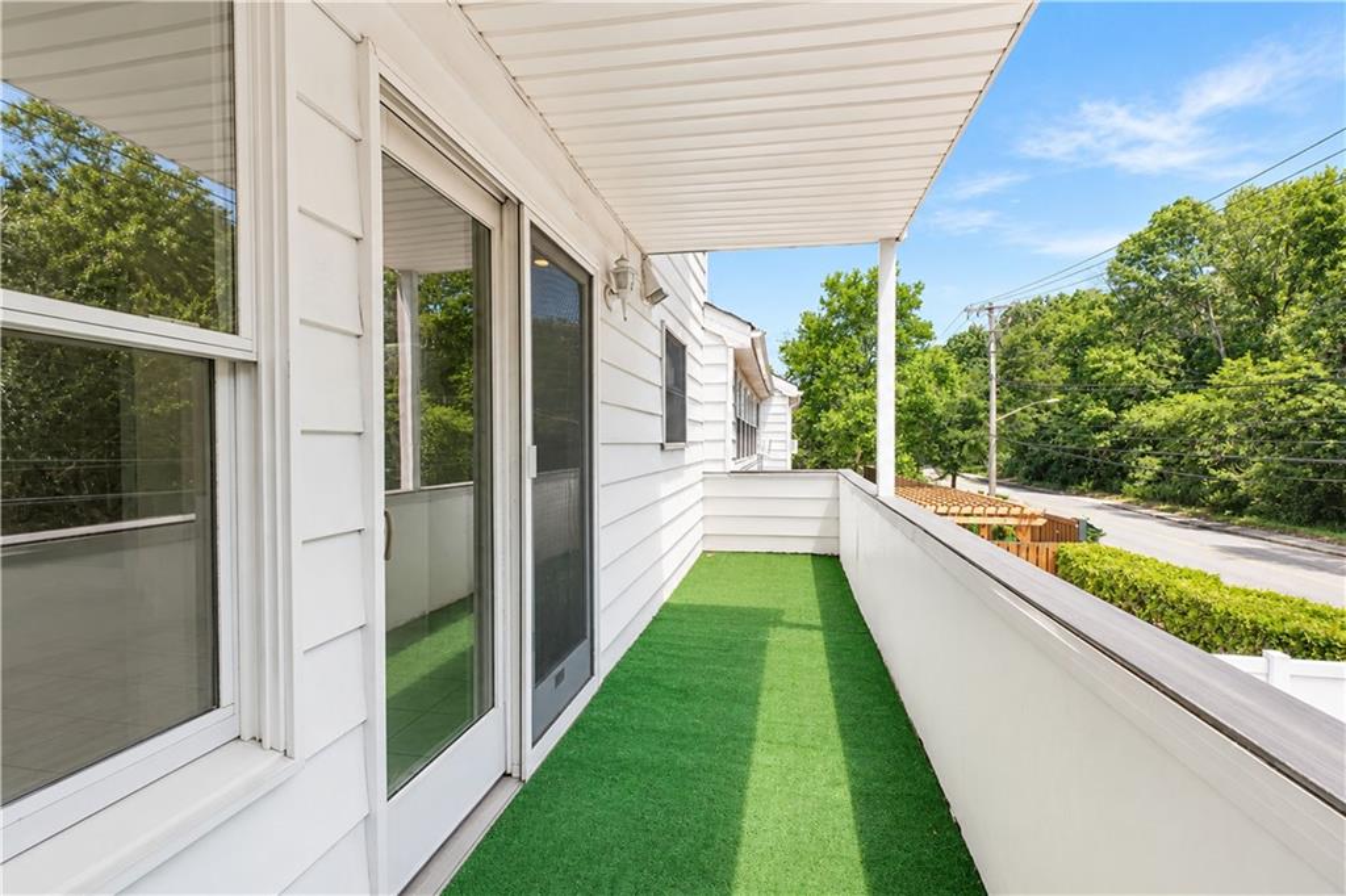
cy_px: 448
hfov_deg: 100.4
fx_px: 561
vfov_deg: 77.3
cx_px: 673
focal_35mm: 15
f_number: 9
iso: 160
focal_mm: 10
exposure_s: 1/80
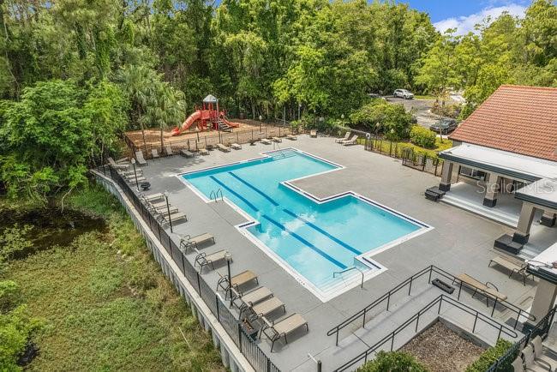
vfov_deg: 57.3
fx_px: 341
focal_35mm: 22
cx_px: 278
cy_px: 186
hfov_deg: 78.6
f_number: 2.8
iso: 100
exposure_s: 1/1000
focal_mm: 8.38
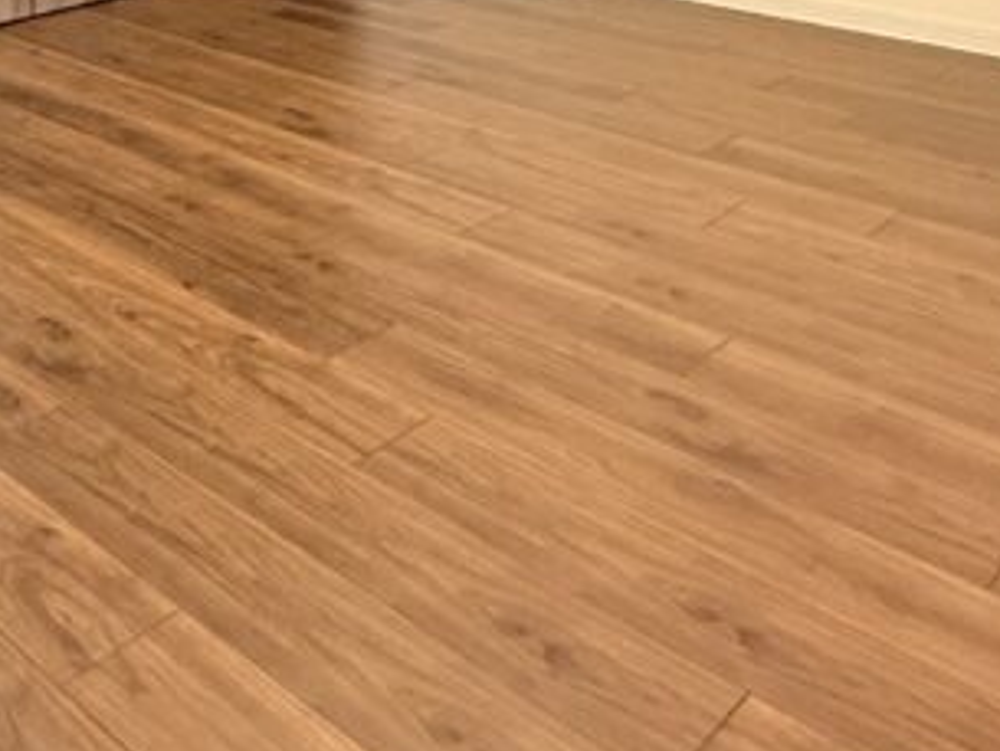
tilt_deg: -0.6
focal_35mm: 47
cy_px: -312
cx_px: 98
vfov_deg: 25.1
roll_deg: +0.6
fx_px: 1358
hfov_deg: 37.7
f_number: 2.2
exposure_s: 1/100
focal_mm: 2.22
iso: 320
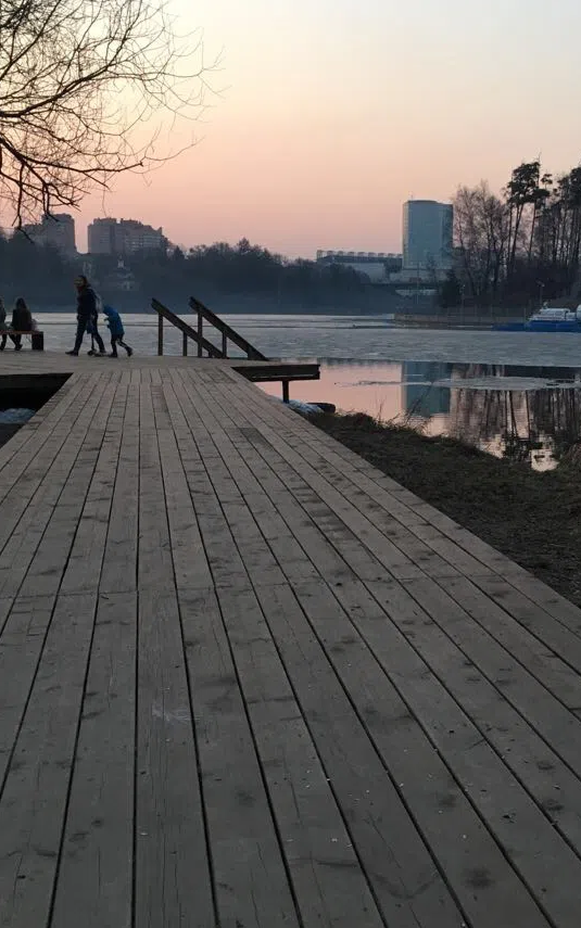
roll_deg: +1.2
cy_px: 469
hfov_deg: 27.7
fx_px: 1164
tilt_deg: -9.1
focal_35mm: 46
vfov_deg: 43.5
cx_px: 413
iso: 50
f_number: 2.2
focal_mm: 4.15
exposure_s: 1/33
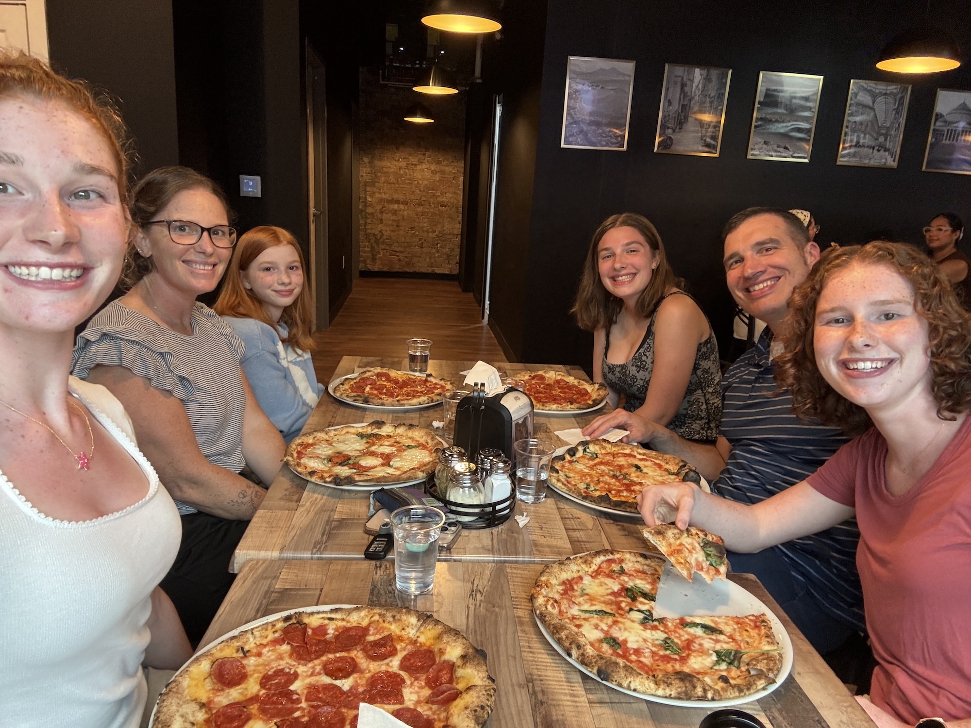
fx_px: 645
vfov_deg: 58.9
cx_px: 486
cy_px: 364
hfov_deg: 73.9
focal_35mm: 23
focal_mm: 2.69
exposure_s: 1/60
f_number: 1.9
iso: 200
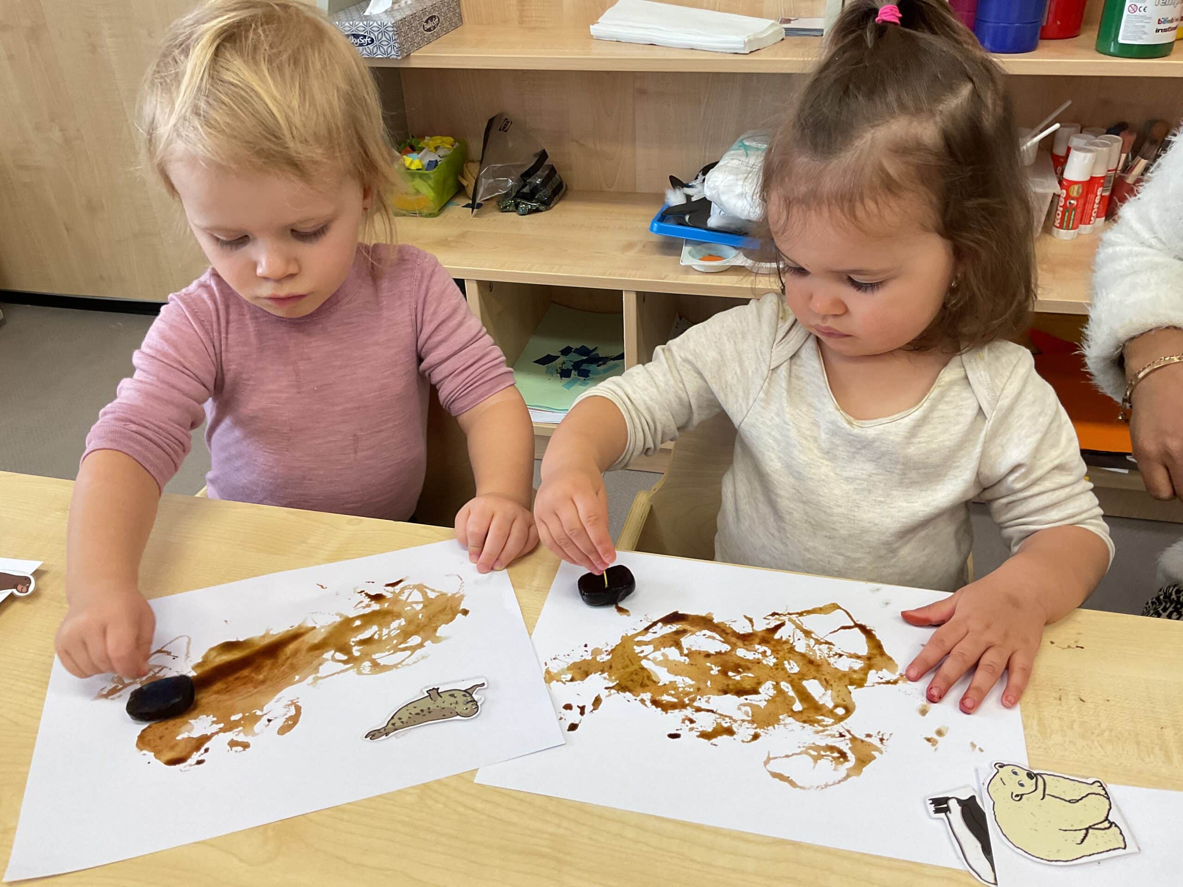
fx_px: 991
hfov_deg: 61.7
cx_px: 592
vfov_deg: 48.2
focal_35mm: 29
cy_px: 444
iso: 64
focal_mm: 3
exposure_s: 1/100
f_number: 1.8
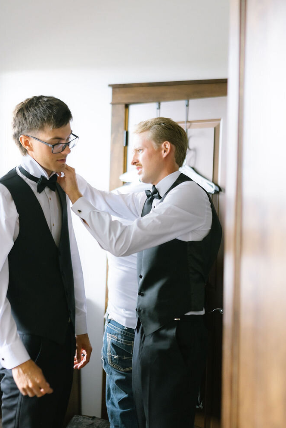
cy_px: 199
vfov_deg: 36.9
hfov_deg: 24.9
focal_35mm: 54
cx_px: 87
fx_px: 643
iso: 640
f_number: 1.4
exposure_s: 1/160
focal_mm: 35
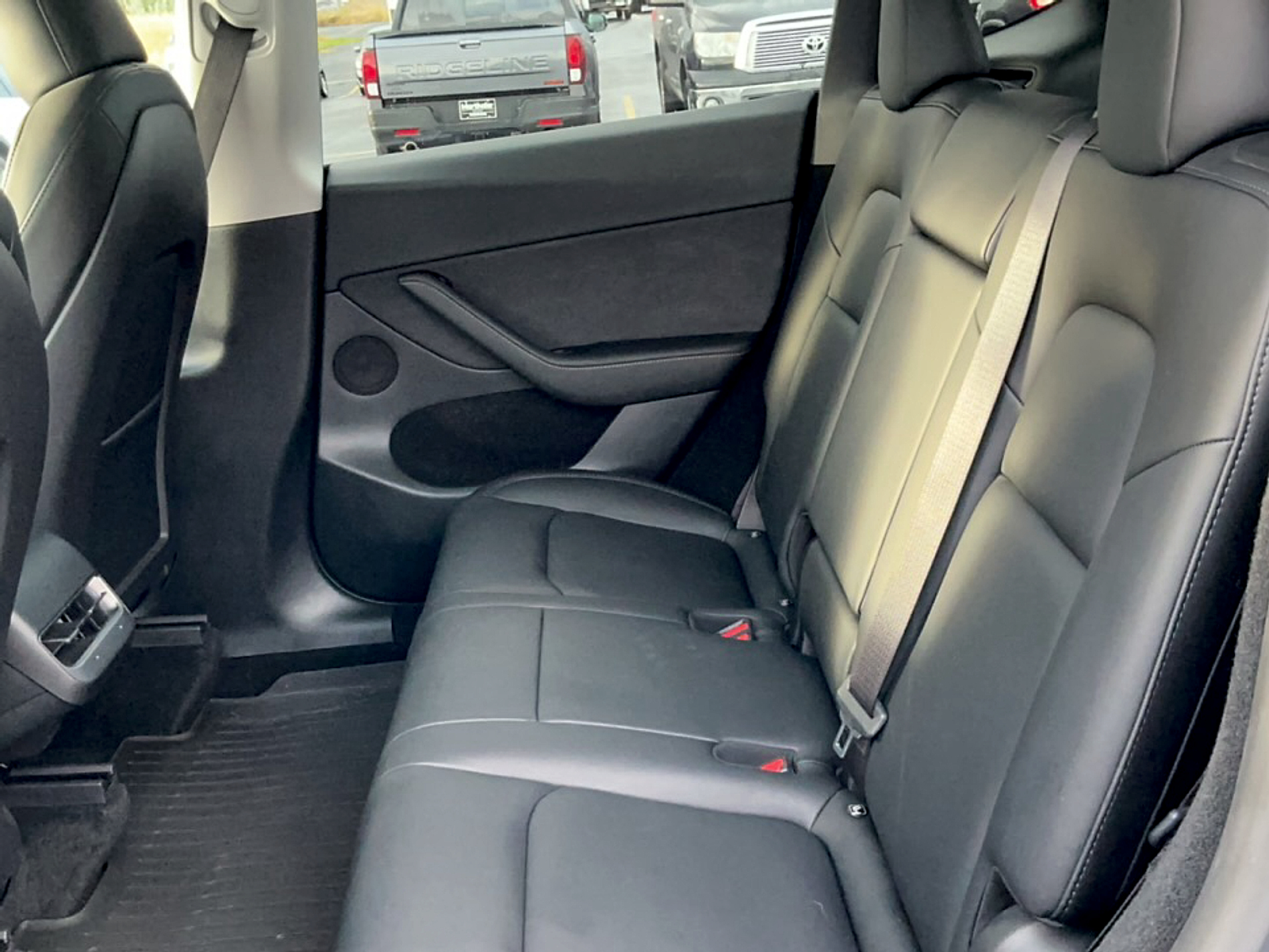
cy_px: 476
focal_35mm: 30
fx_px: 1100
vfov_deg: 46.8
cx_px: 634
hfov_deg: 60.0
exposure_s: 1/60
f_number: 1.8
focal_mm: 3
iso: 250
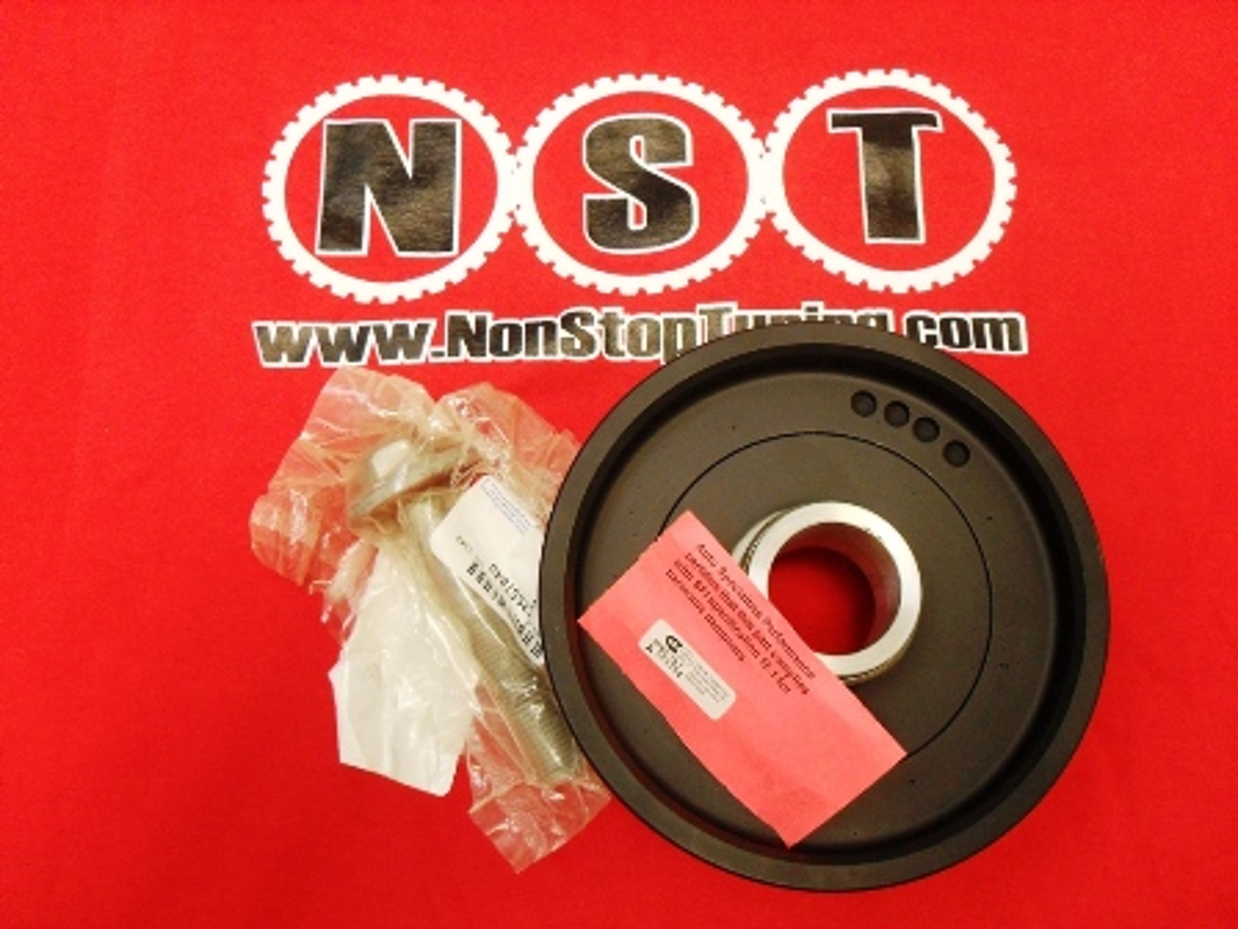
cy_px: 464
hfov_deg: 52.6
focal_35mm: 35
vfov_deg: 40.7
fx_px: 1252
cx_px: 619
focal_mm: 6.2
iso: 200
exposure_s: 1/20
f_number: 2.8
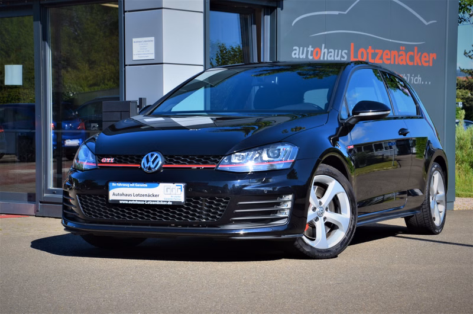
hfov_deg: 23.4
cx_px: 236
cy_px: 157
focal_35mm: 87
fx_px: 1141
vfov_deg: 15.6
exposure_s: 1/125
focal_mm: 58
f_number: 11
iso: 110
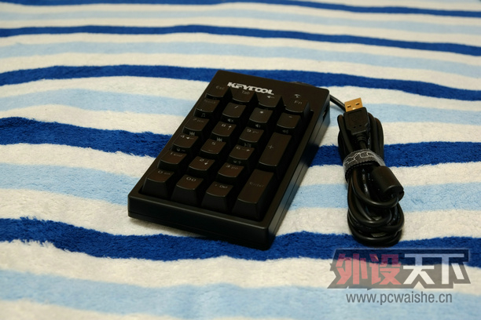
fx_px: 655
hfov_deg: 40.3
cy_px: 160
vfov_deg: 27.5
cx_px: 240
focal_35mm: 49
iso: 100
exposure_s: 1.2
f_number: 5.6
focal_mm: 32.9
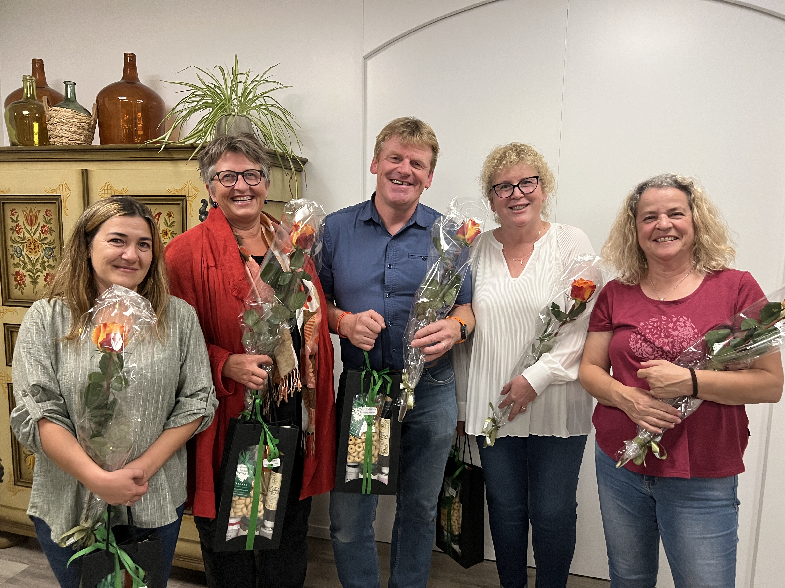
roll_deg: -0.7
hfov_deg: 67.3
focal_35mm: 26
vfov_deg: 53.1
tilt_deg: -8.0
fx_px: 590
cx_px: 392
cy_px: 294
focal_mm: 5.7
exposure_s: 1/56
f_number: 1.5
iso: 500
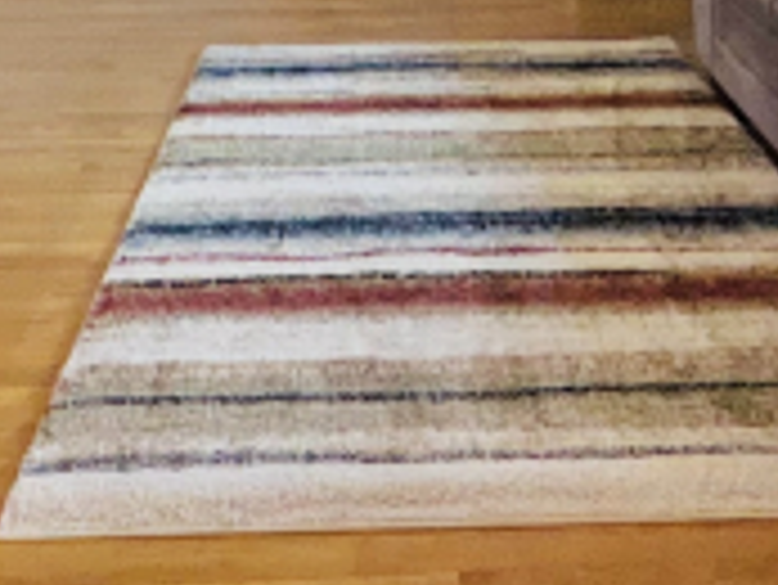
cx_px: 434
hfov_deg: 35.5
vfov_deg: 21.7
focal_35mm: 54
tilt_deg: -0.5
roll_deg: -0.6
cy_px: -338
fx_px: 1215
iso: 80
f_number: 2.2
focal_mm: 2.22
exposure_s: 1/122
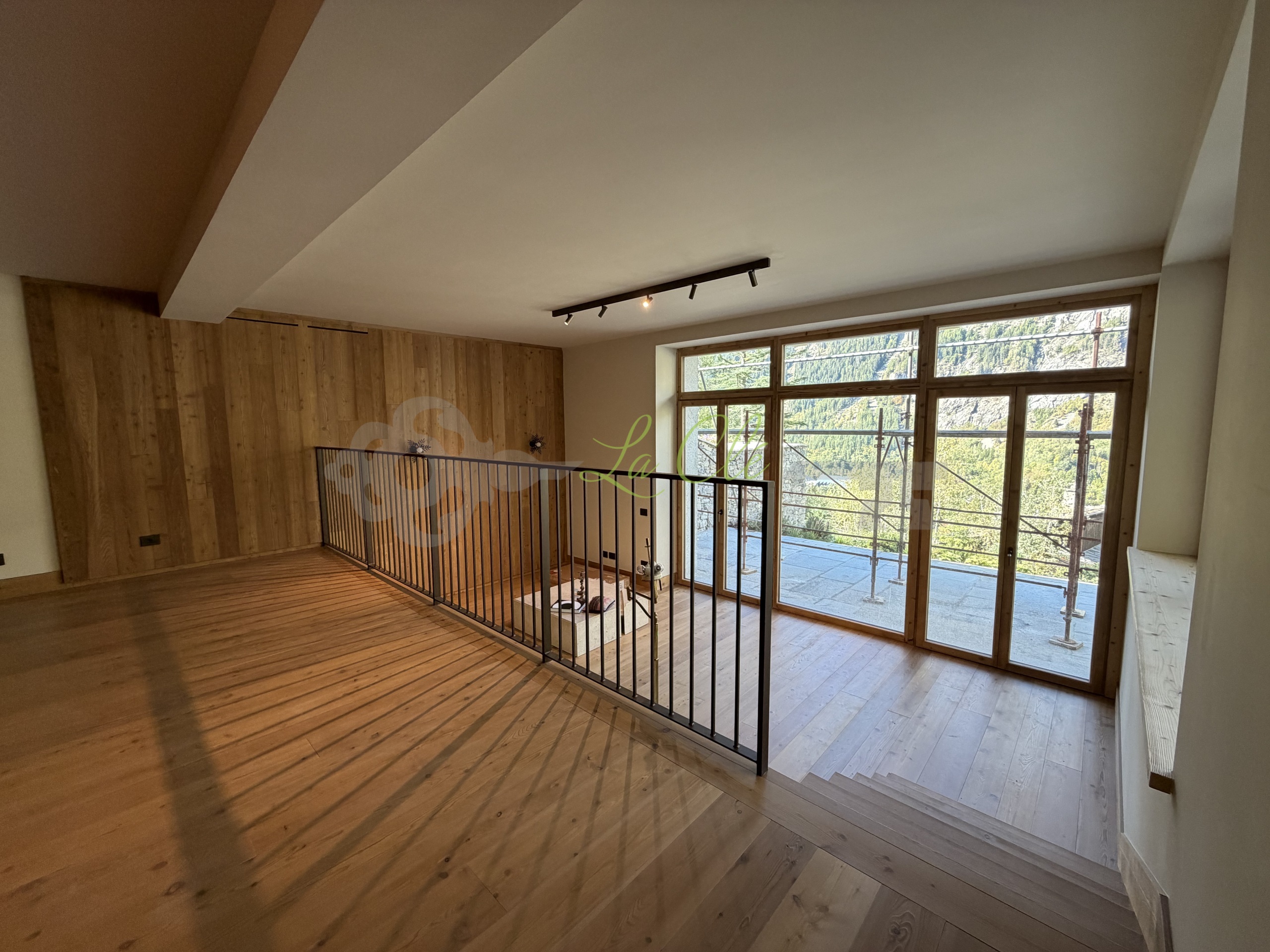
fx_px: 514
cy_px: 476
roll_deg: +0.6
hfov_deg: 102.1
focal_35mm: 14
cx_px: 635
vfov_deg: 85.7
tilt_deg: -6.7
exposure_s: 1/121
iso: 200
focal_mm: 2.22
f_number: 2.2
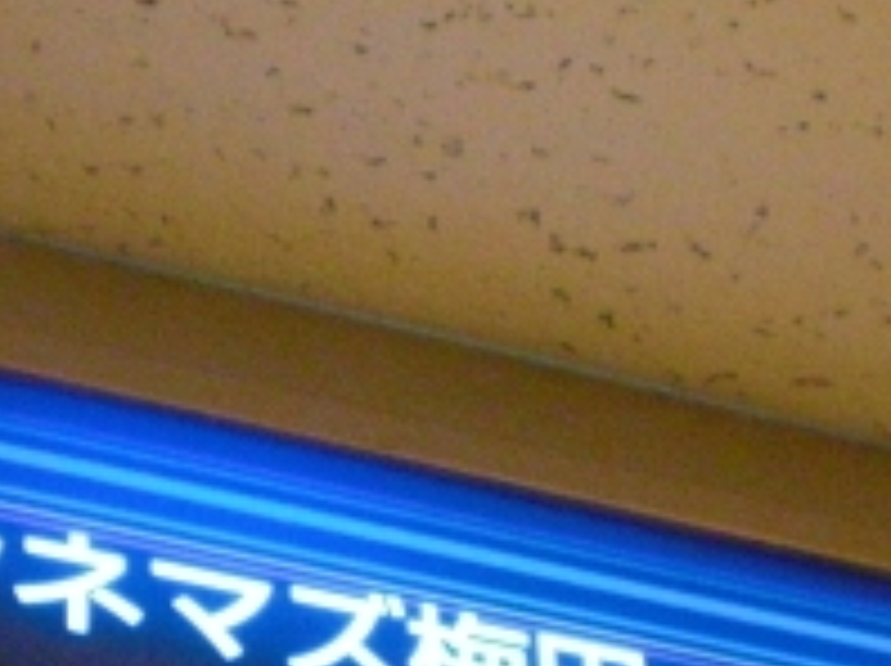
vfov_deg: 11.8
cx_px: 464
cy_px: 747
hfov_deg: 16.0
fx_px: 3162
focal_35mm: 123
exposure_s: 1/40
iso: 800
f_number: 3.1
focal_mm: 6.3
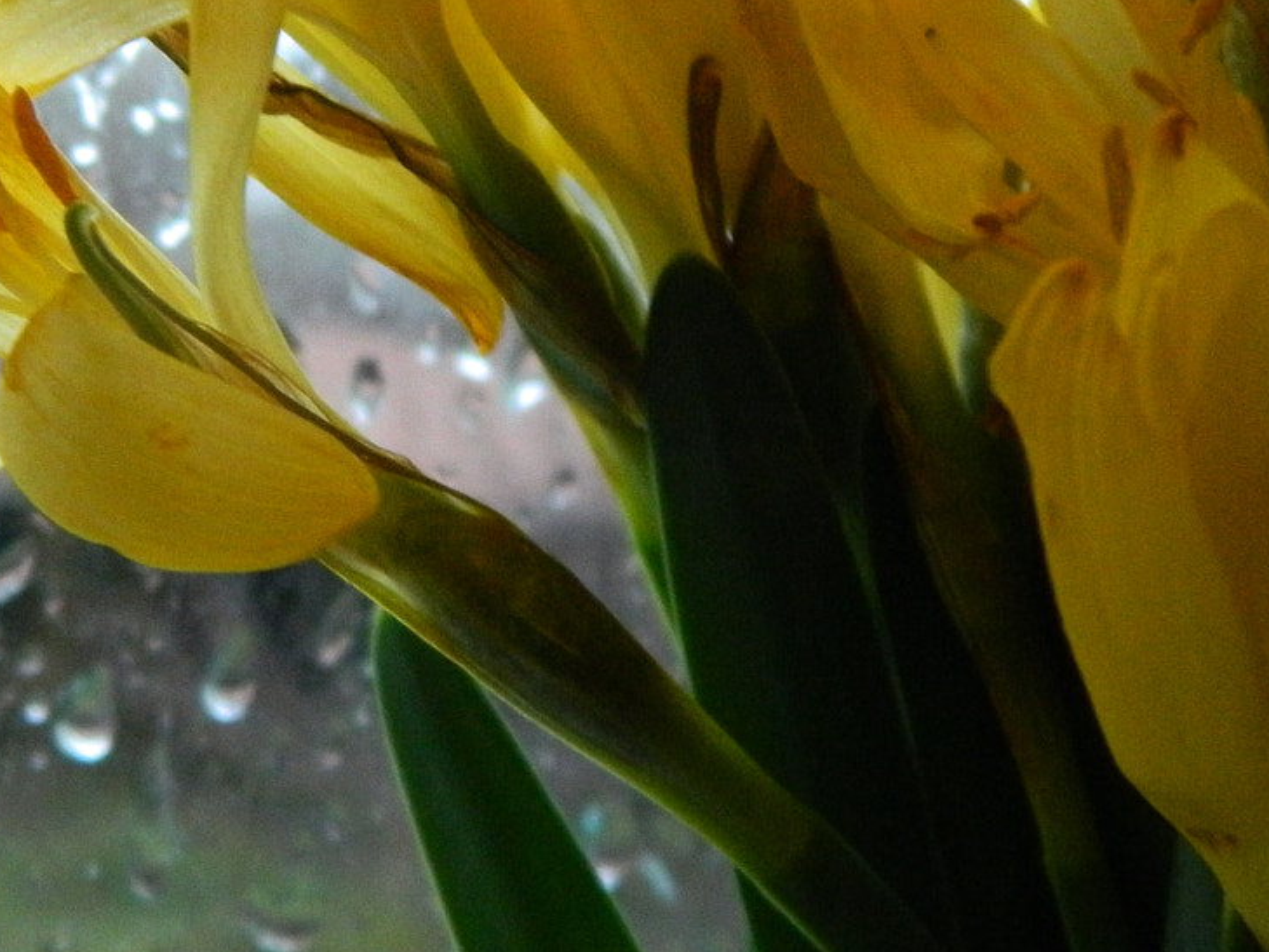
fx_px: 2493
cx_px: 397
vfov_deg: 21.5
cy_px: 317
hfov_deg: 28.3
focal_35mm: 68
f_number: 3.2
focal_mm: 5.6
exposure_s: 1/25
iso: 400
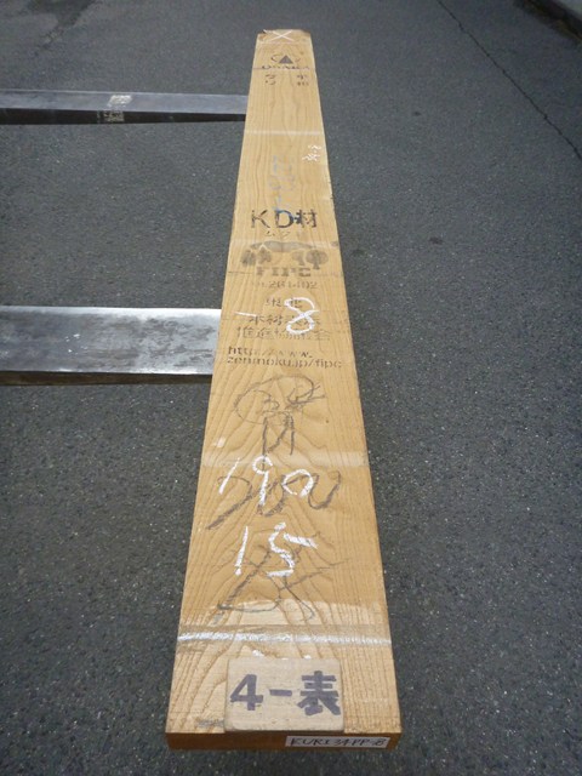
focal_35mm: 28
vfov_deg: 63.4
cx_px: 291
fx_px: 628
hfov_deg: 49.7
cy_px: 388
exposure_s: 1/400
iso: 400
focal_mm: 4.9
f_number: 3.3
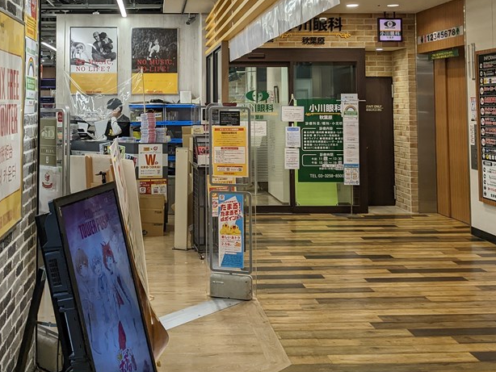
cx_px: 185
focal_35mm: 45
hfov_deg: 41.7
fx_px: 645
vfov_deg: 31.3
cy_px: 69
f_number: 1.73
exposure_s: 1/278
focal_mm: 4.38
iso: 56
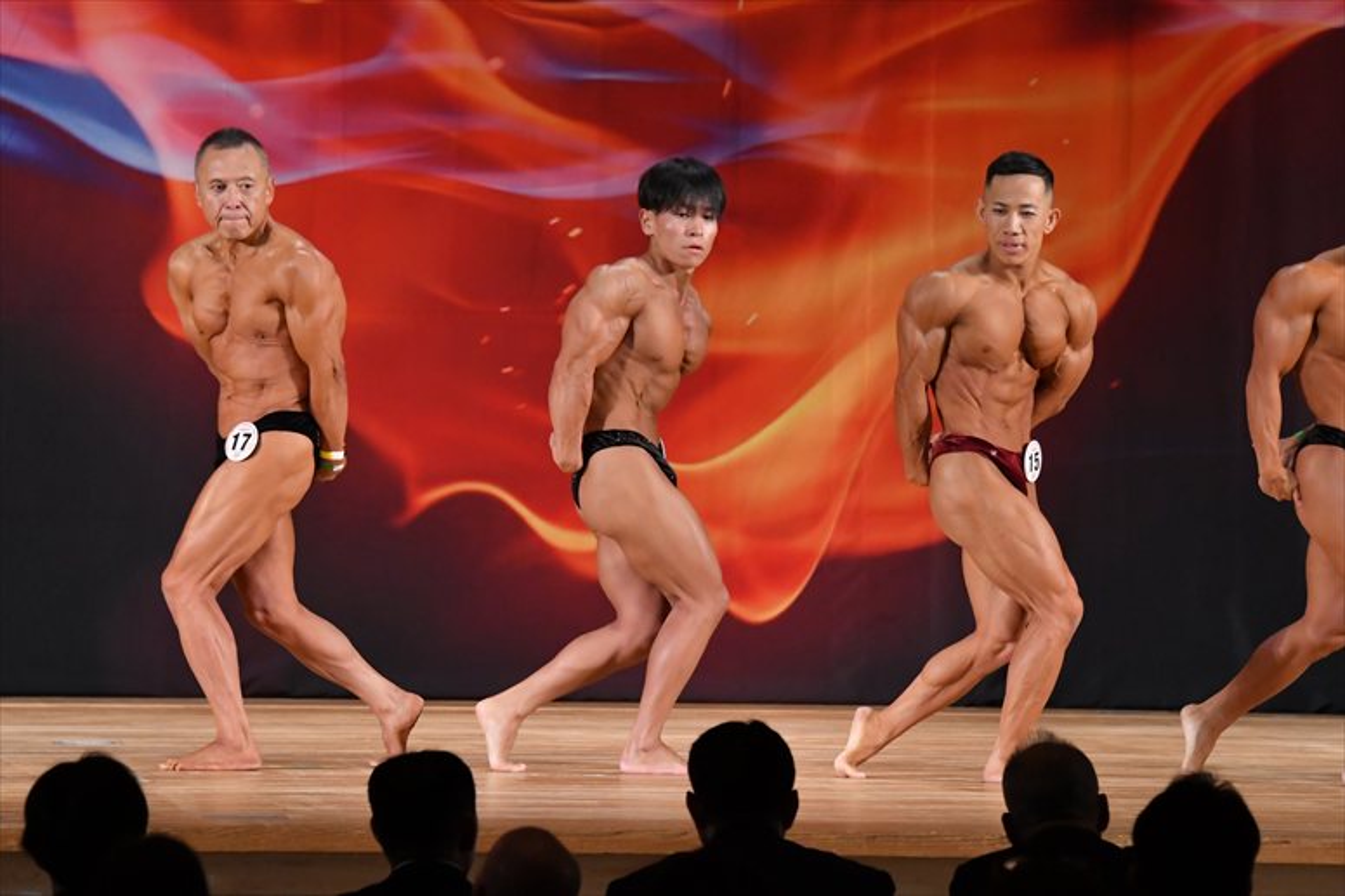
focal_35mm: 225
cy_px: 448
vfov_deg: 6.1
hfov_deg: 9.2
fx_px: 8402
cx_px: 672
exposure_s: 1/400
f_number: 5.6
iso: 3600
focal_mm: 150
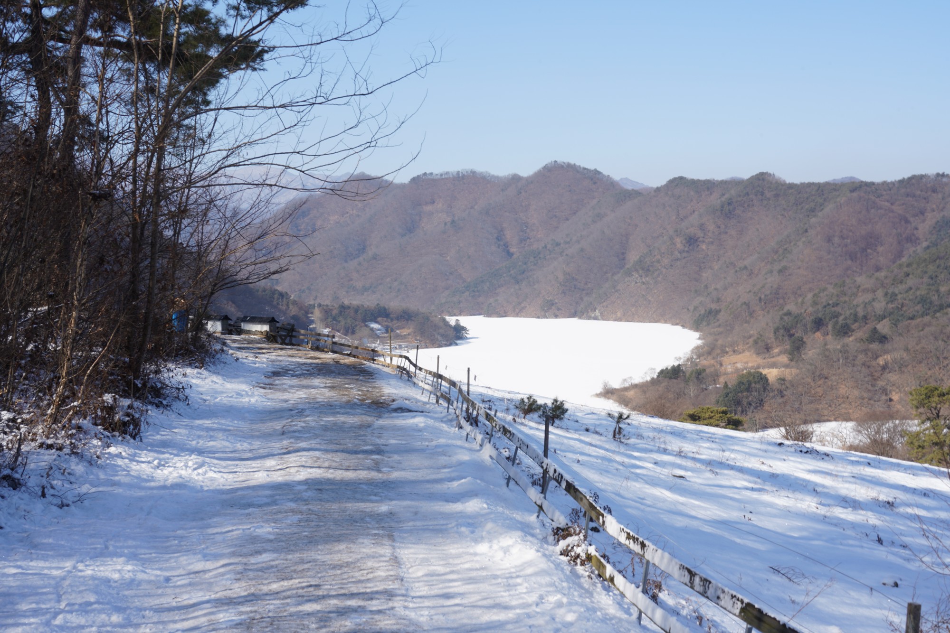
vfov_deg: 31.2
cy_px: 316
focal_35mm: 43
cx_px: 475
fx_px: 1135
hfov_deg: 45.4
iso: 100
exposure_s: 1/40
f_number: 20
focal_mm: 43
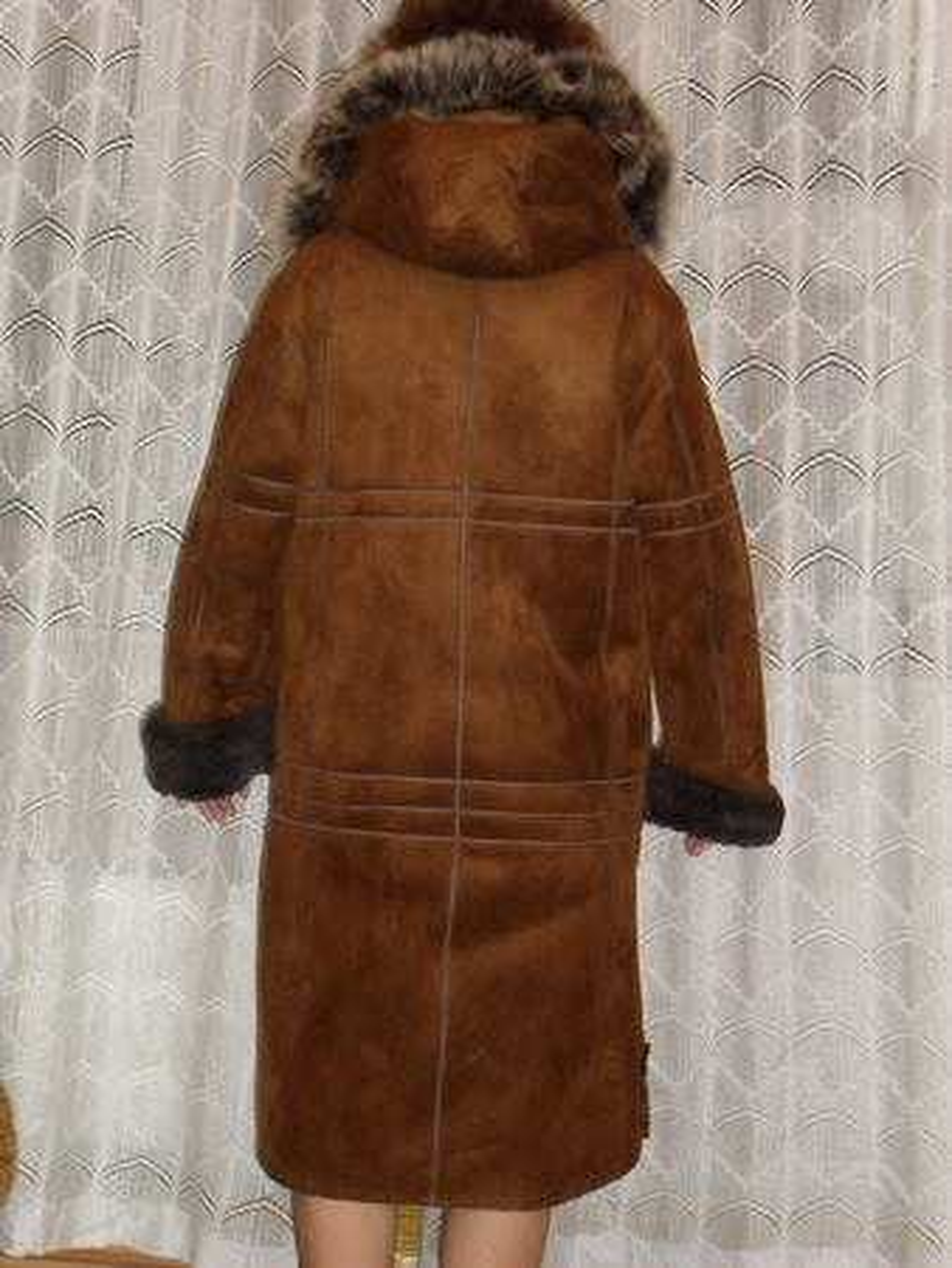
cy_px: 634
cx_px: 476
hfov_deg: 25.7
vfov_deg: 33.8
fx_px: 2088
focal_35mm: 57
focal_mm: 10.1
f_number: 4.3
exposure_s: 1/60
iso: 400
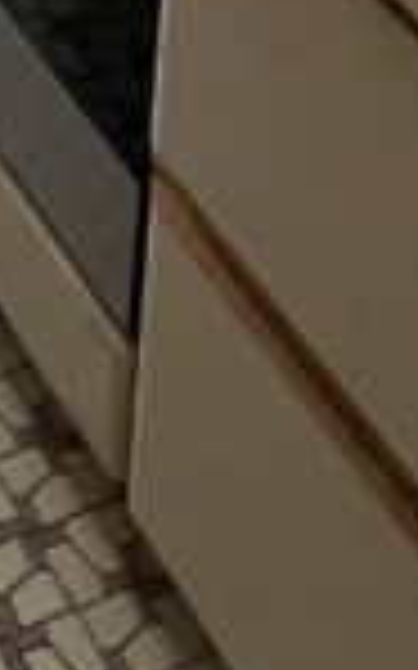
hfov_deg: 11.7
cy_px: -1142
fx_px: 1733
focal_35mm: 95
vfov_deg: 12.9
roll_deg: -1.0
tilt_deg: -11.0
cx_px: -521
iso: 50
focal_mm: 1.57
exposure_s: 1/99
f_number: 1.8
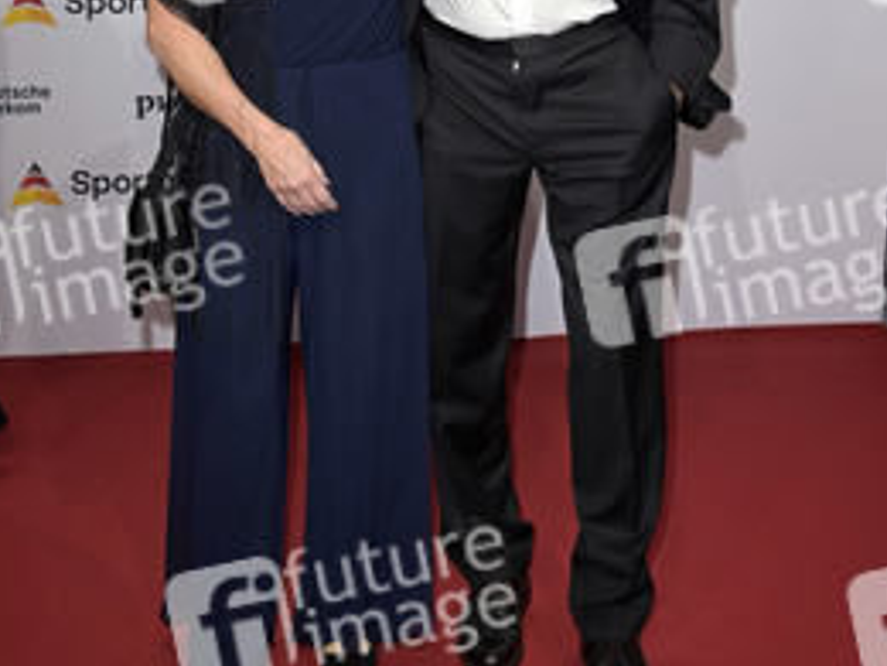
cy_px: 96
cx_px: 440
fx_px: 1666
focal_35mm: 65
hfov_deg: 29.8
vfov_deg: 22.2
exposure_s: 1/250
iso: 640
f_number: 6.3
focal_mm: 44
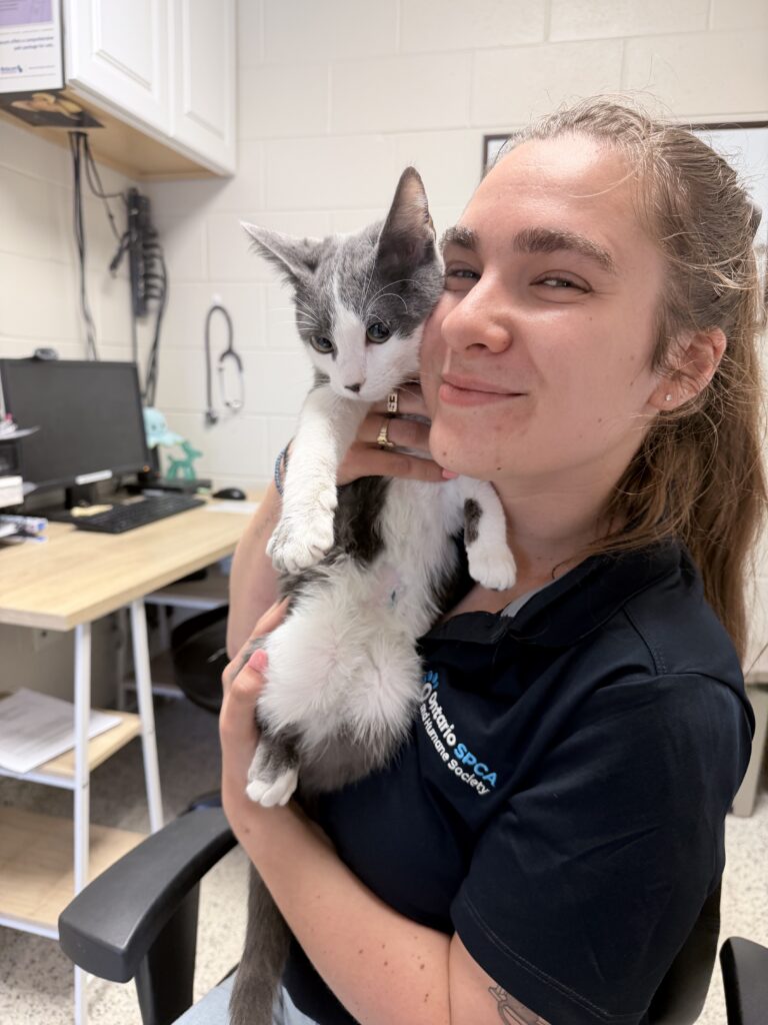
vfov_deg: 71.6
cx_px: 384
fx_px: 710
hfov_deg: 56.8
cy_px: 512
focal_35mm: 24
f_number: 1.78
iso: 125
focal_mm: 6.76
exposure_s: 1/60
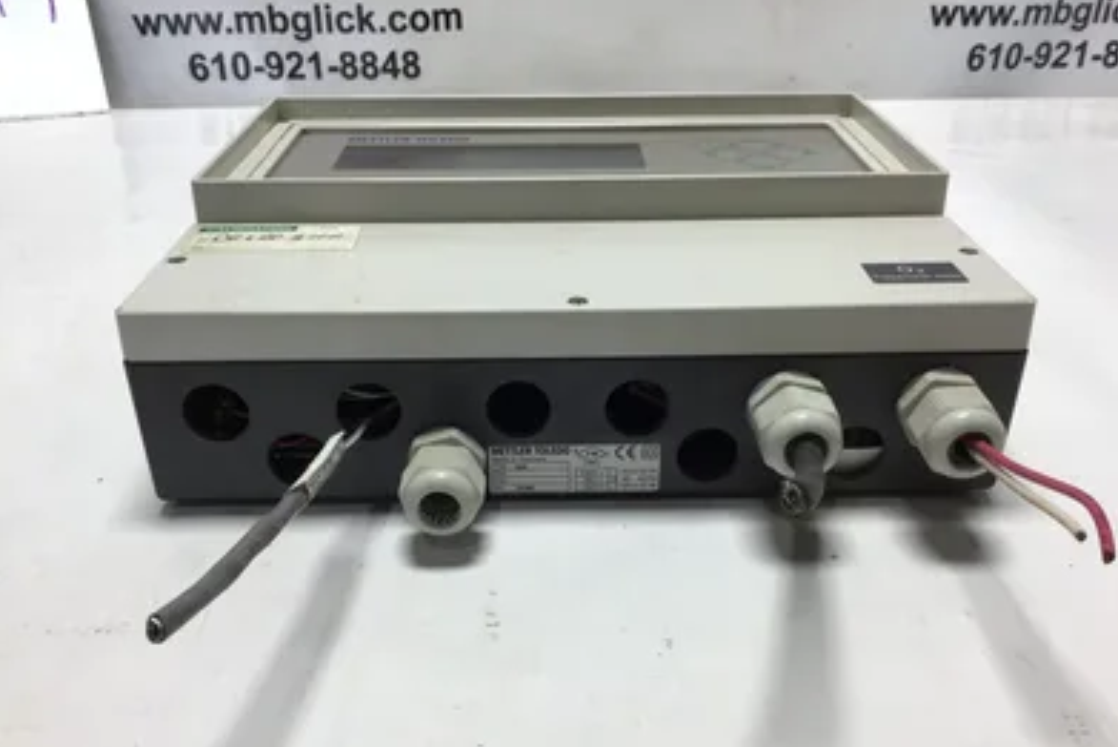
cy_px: 424
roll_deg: +0.5
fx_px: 1025
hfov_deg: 57.2
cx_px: 569
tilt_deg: -29.4
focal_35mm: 33
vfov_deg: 39.9
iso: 32
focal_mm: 3.3
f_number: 2.4
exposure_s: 1/120
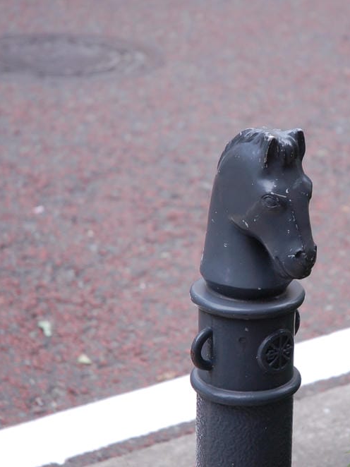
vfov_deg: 14.6
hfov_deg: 11.0
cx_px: 260
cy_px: 233
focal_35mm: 135
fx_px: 1821
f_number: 4.5
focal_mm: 62
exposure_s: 1/200
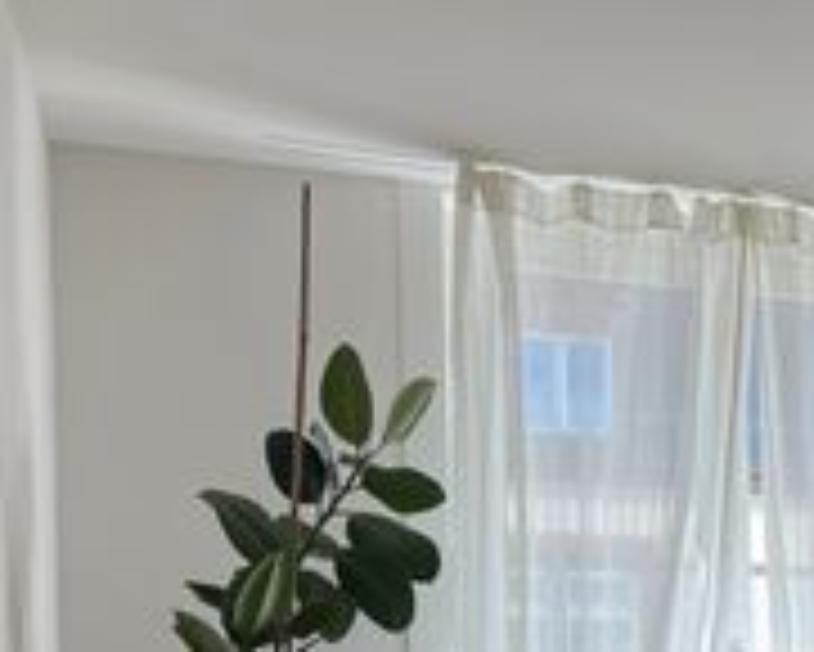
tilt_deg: +0.1
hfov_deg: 19.6
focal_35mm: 84
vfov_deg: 17.3
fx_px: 2025
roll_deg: +1.8
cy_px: 827
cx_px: 1241
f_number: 1.5
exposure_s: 1/173
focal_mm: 5.7
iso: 40
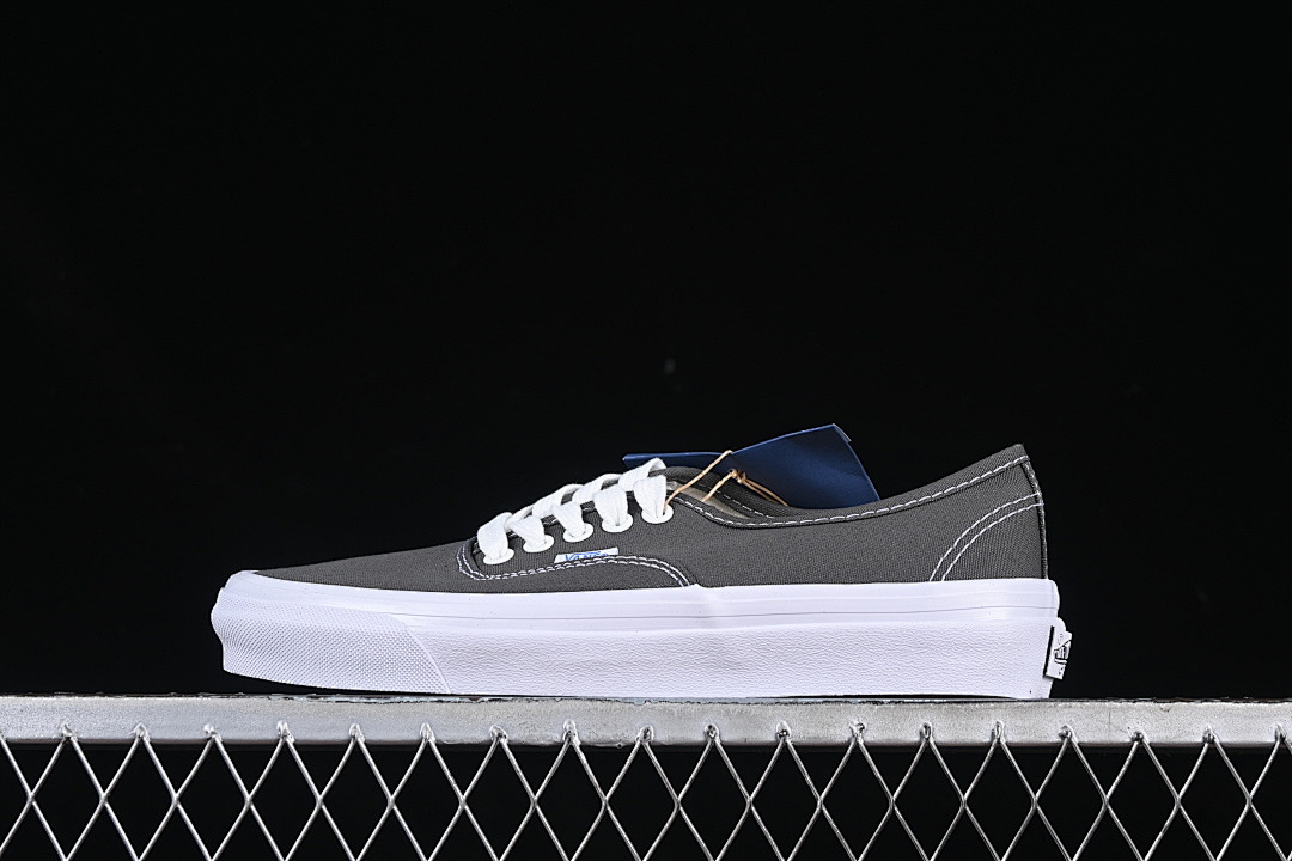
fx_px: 2691
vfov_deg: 18.2
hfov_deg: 27.0
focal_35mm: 75
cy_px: 430
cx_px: 646
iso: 160
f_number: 7.1
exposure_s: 1/80
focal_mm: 50
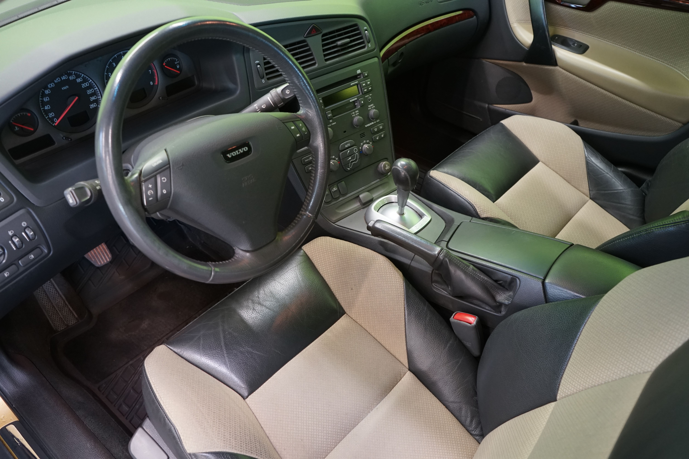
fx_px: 555
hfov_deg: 63.7
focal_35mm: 29
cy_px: 230
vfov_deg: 45.0
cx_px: 344
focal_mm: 29
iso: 1600
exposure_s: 1/20
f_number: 5
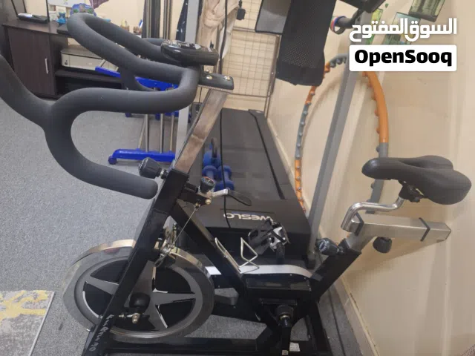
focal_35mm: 23
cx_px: 238
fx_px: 316
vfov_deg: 58.9
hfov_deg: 73.9
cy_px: 178
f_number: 1.8
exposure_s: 1/25
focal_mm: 5.54
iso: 400
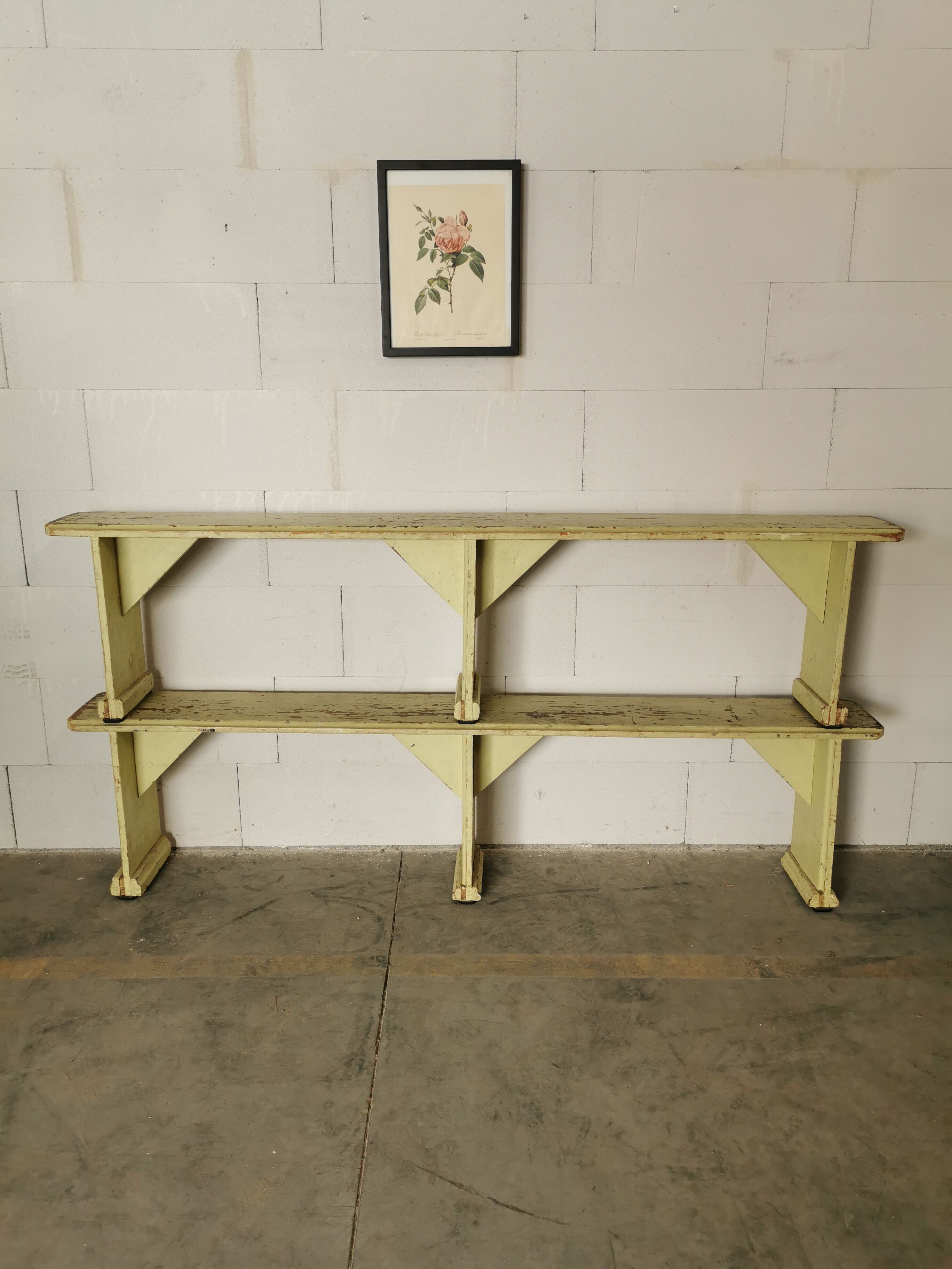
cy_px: 634
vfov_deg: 65.3
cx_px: 476
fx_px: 990
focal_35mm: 27
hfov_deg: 51.4
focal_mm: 5.58
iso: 100
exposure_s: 1/120
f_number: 1.8
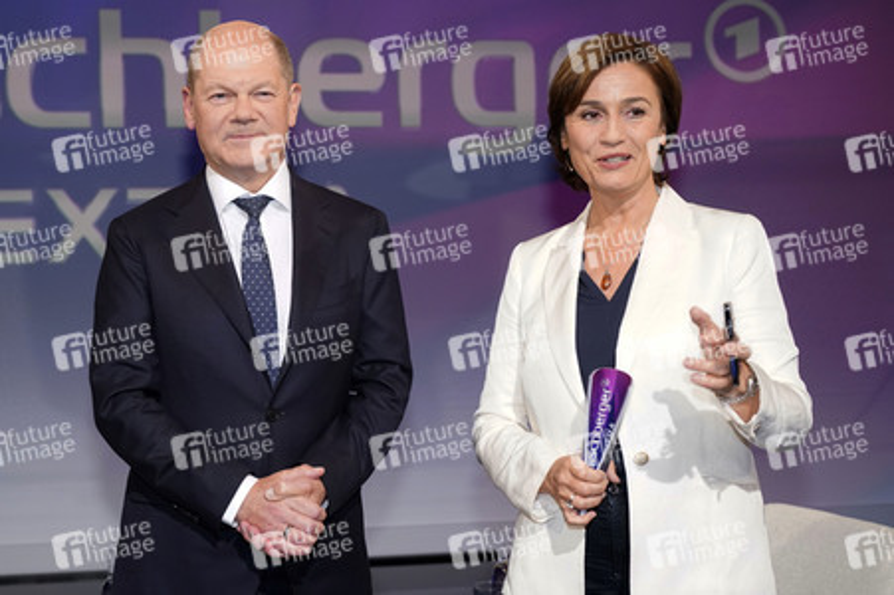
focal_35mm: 43
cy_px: 298
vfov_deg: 31.1
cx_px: 447
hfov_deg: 45.5
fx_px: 1067
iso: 2000
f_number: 5
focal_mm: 43
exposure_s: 1/125
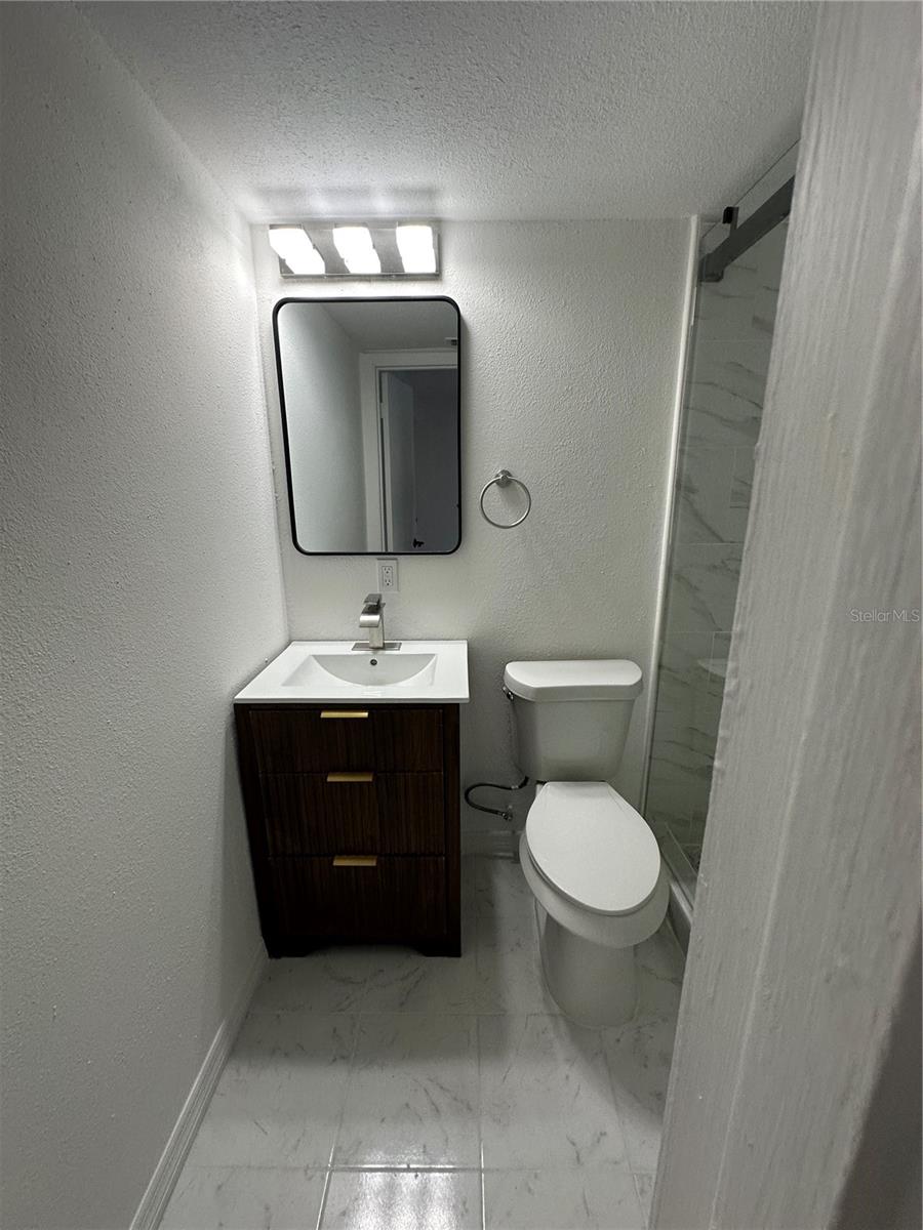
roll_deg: +0.2
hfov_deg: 85.7
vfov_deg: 102.1
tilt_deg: -11.7
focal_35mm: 14
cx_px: 462
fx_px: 498
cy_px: 615
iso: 125
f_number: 2.2
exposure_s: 1/120
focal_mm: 2.22
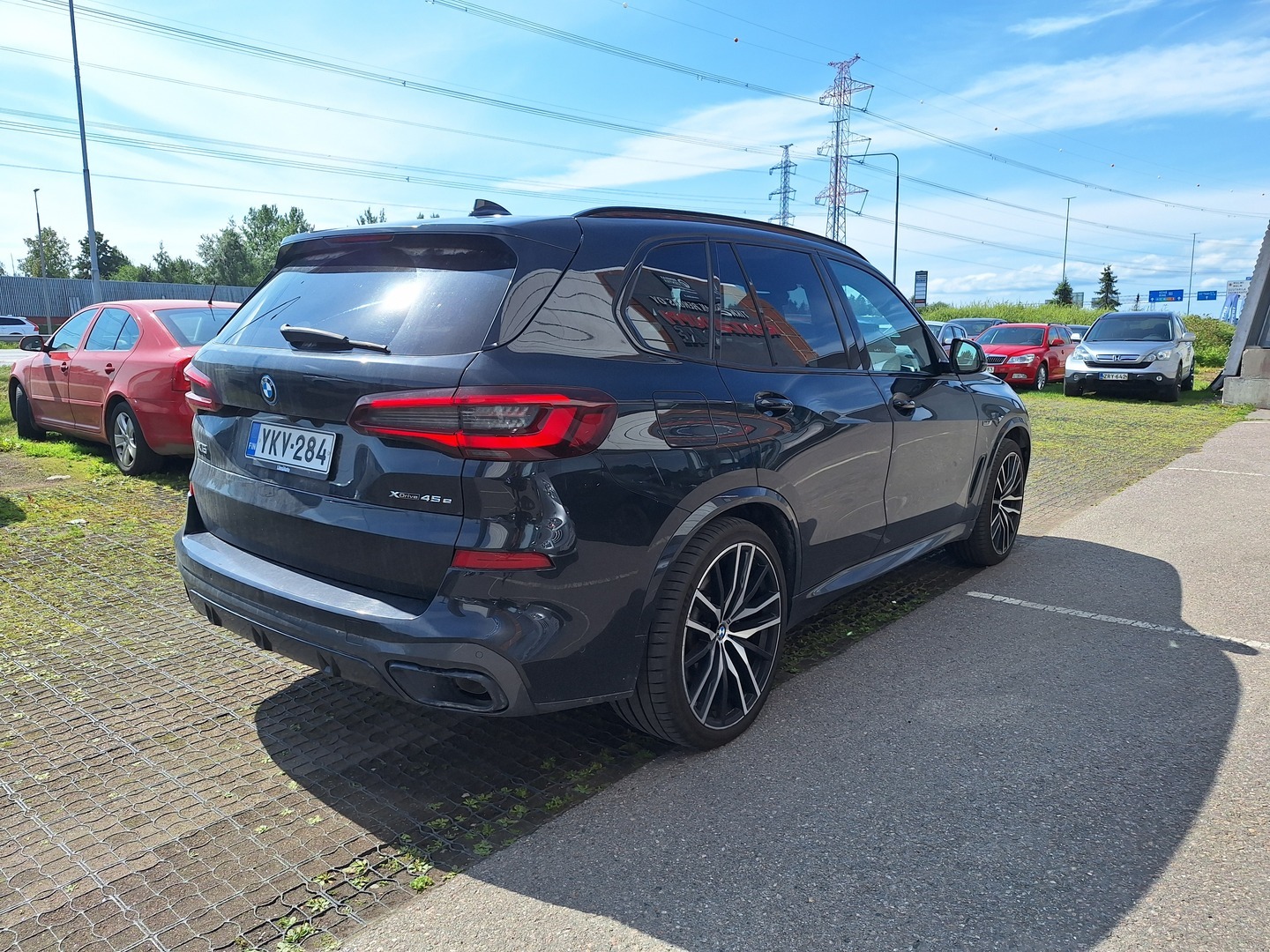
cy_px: 476
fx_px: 844
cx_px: 635
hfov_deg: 73.9
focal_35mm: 23
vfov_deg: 58.9
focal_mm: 5.54
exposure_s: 1/2732
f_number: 1.8
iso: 40
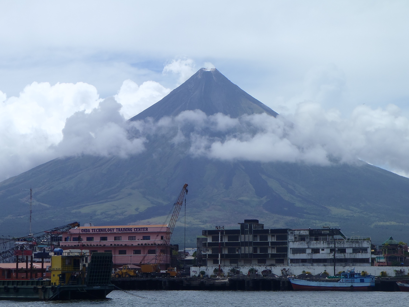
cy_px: 154
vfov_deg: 14.5
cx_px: 204
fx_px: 1205
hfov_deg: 19.3
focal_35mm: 102
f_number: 6.3
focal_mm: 18.2
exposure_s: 1/400
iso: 80
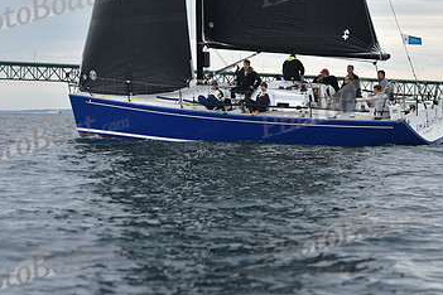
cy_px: 57
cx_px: 196
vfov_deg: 9.6
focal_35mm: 142
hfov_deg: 14.4
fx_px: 1747
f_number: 4.5
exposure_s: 1/800
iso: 250
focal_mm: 86
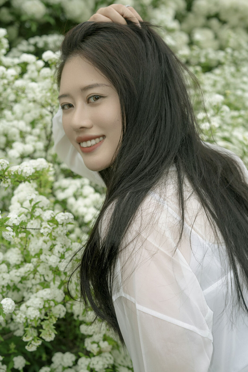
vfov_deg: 39.6
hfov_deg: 27.0
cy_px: 186
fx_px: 517
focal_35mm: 50
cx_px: 124
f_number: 5
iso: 160
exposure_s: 1/160
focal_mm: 50
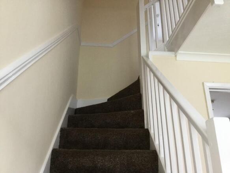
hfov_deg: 58.4
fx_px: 206
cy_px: 86
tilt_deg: +23.6
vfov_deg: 45.4
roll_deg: -0.5
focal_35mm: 31
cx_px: 115
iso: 100
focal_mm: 3.3
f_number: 2.4
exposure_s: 1/30
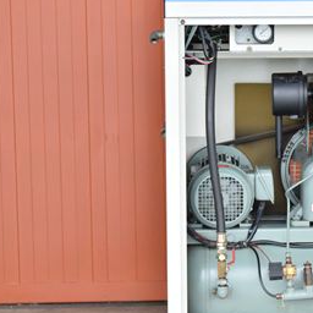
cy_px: 181
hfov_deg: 10.7
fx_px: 1656
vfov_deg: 10.8
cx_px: 289
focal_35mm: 162
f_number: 6.3
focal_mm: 65
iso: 1250
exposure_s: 1/250
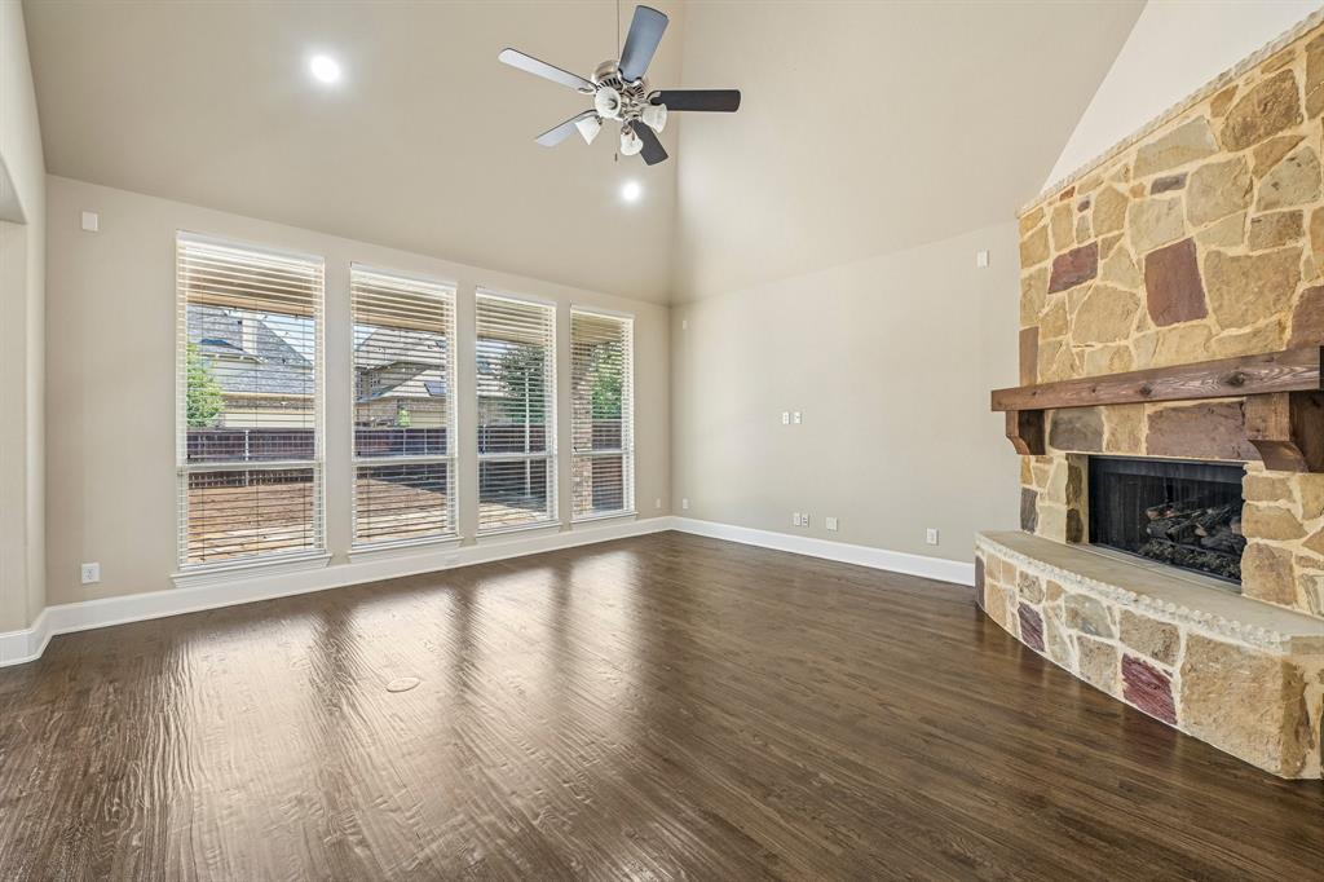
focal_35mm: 14
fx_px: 515
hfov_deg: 104.3
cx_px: 662
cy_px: 441
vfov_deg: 81.2
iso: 400
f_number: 8
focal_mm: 14
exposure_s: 1/50
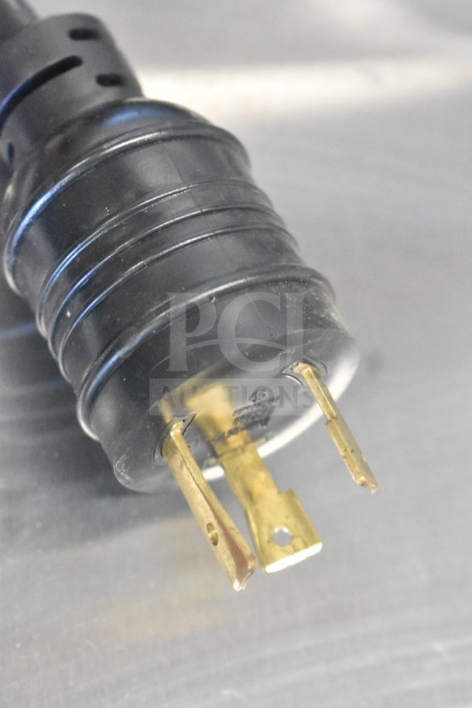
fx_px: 1622
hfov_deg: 16.6
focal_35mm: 82
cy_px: 354
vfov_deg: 24.6
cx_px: 236
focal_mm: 55
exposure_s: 1/100
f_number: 5.6
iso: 16000
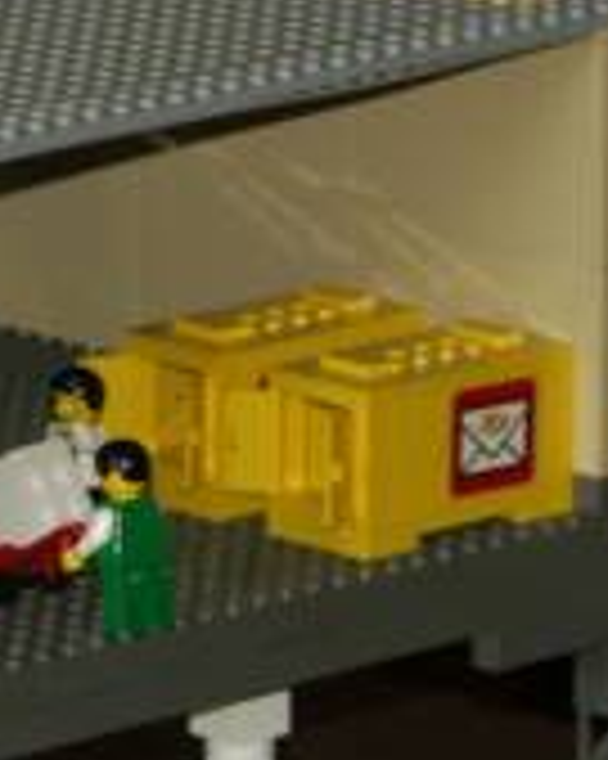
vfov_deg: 4.1
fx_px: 10739
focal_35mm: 477
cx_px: -329
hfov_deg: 3.2
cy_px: 679
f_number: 3.5
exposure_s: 1/100
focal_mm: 26.32
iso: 100
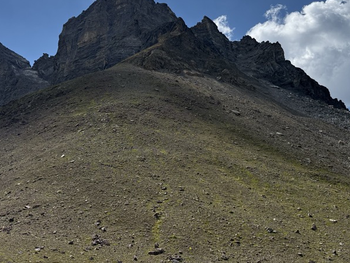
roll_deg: -0.3
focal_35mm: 41
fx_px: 415
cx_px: 169
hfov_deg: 45.7
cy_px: 59
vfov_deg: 34.3
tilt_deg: +26.7
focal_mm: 6.76
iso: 100
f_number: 1.78
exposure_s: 1/11905
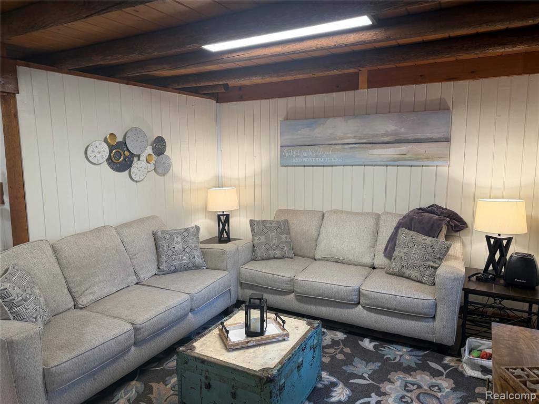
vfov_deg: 56.8
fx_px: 374
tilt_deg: -7.1
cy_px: 202
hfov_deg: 71.6
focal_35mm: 24
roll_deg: +0.3
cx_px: 270
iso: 200
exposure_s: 1/120
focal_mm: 6.76
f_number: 1.78
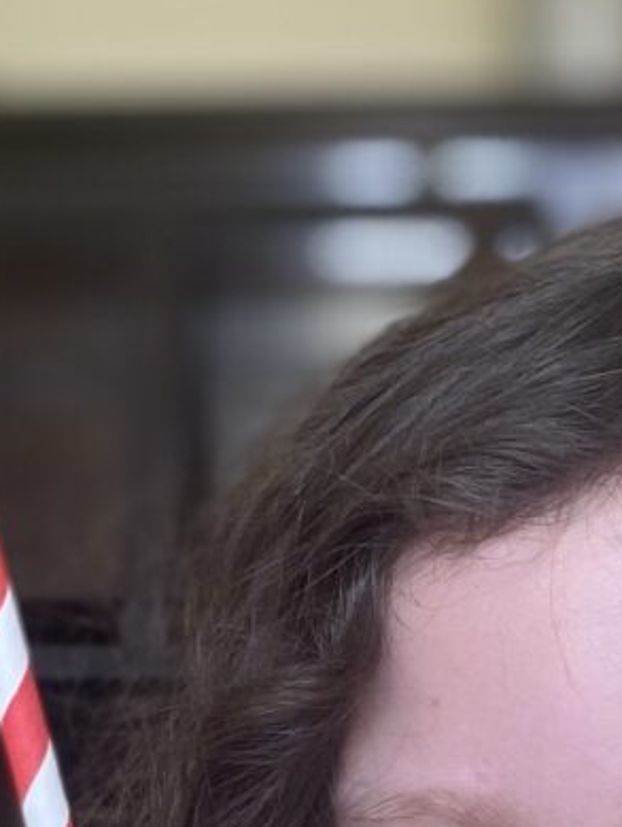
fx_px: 3063
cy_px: 738
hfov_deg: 11.5
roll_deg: +1.1
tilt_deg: -0.3
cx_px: 533
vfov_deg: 15.2
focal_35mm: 128
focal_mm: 4.25
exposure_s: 1/60
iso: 125
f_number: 1.8
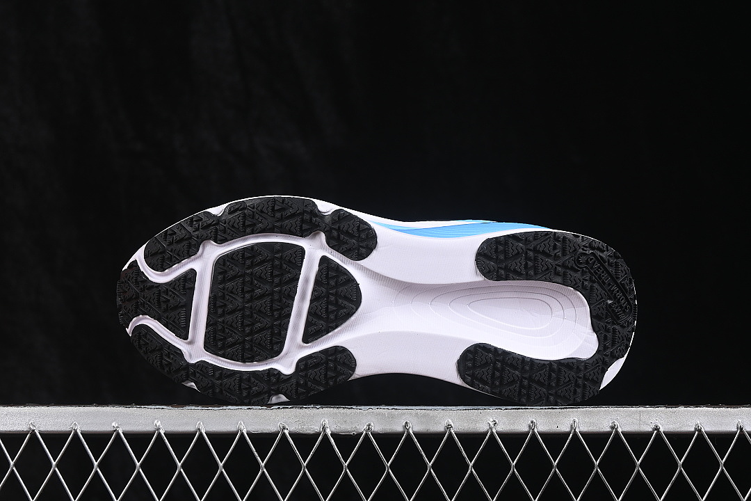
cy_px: 250
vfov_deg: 18.2
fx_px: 1564
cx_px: 376
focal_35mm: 75
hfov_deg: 27.0
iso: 160
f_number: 7.1
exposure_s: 1/80
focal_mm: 50
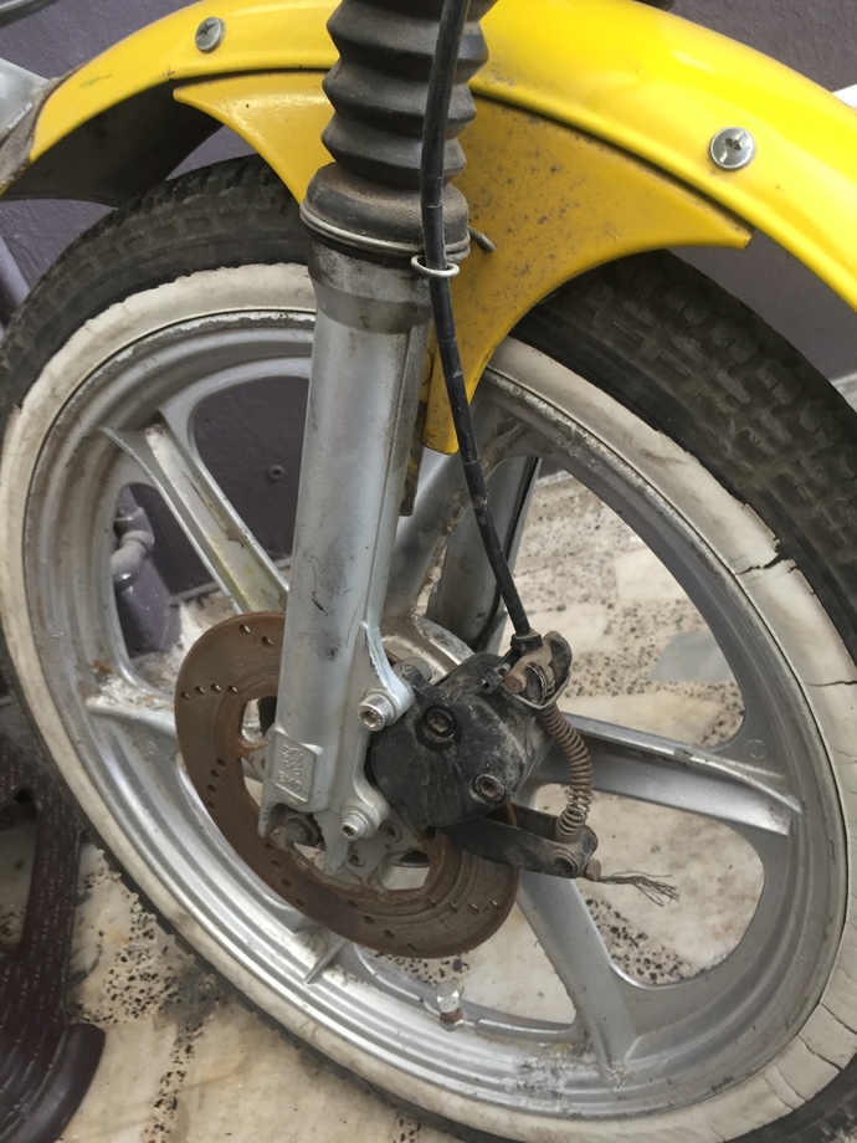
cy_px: 572
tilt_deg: -36.8
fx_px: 957
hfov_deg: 48.2
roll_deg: +19.7
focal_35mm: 29
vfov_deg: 61.7
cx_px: 428
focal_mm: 4.15
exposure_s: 1/33
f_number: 2.2
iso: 160
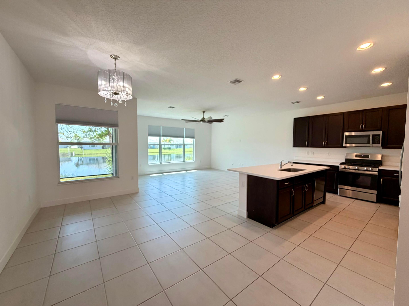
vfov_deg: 85.7
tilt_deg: -0.7
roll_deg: +0.3
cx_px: 204
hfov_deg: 102.1
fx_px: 165
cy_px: 153
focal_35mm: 14
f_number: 2.2
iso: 250
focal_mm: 2.22
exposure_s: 1/120
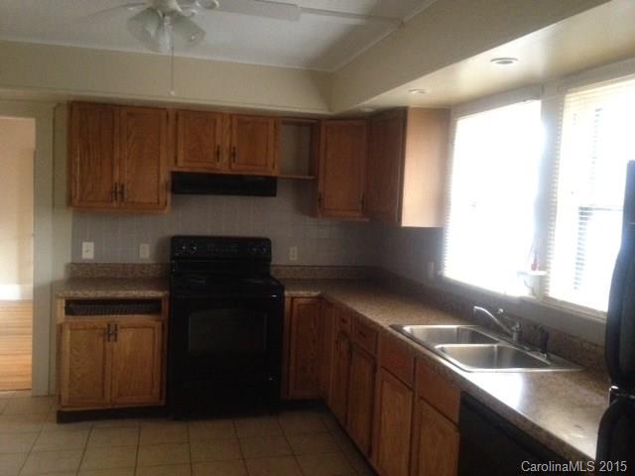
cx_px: 318
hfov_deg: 52.6
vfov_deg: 40.7
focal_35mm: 35
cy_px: 238
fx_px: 642
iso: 500
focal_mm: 4.28
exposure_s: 1/15
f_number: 2.4
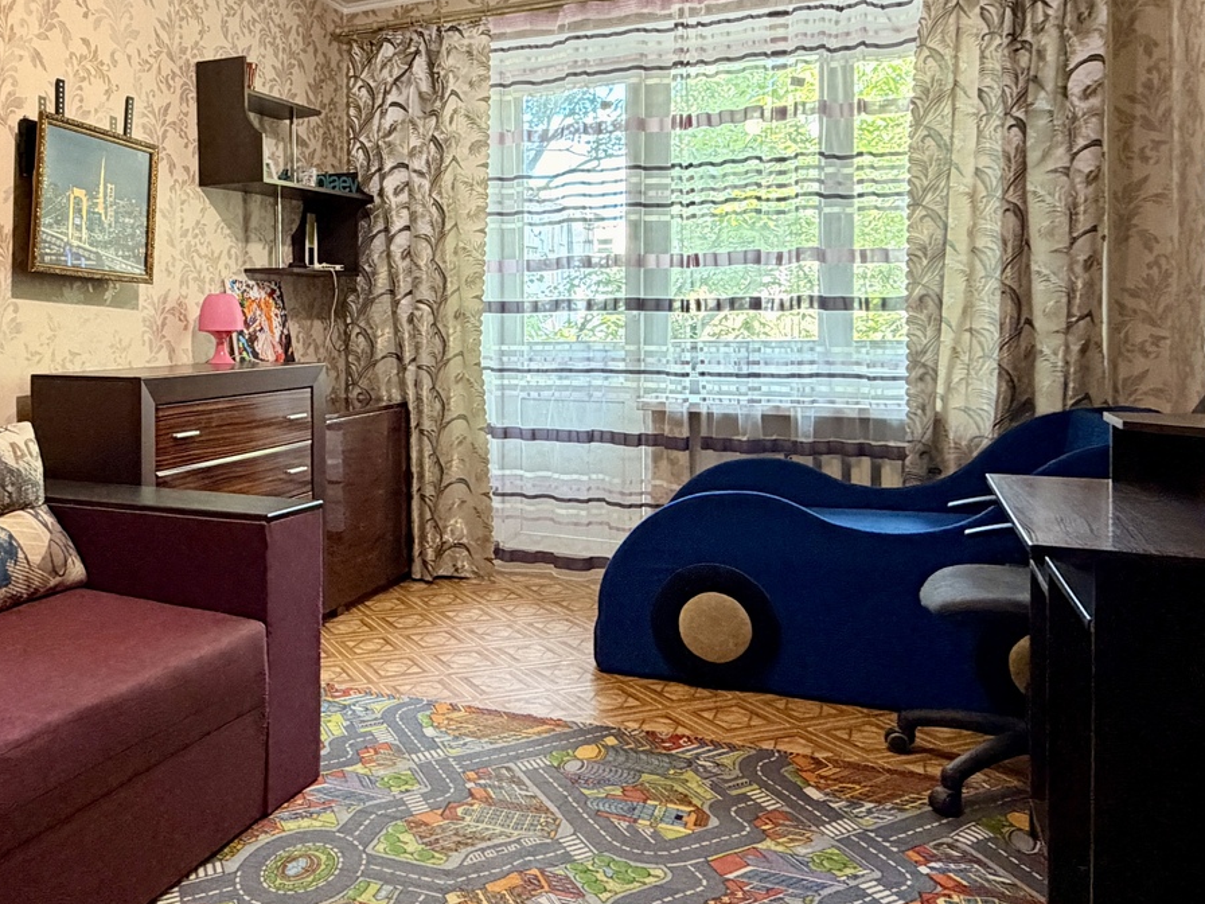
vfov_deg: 43.8
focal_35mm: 32
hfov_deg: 54.7
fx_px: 1114
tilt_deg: -0.1
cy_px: 344
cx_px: 332
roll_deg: +0.5
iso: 320
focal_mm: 2.22
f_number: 2.2
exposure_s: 1/50
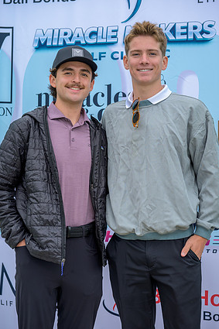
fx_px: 657
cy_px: 157
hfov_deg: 18.9
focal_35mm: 72
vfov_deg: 28.1
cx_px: 106
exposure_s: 1/200
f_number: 4
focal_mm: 68
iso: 125
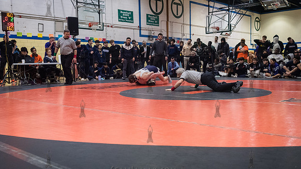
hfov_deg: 54.0
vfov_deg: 32.0
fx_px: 295
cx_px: 150
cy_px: 83
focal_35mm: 37
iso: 8000
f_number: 4
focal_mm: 35
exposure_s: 1/400
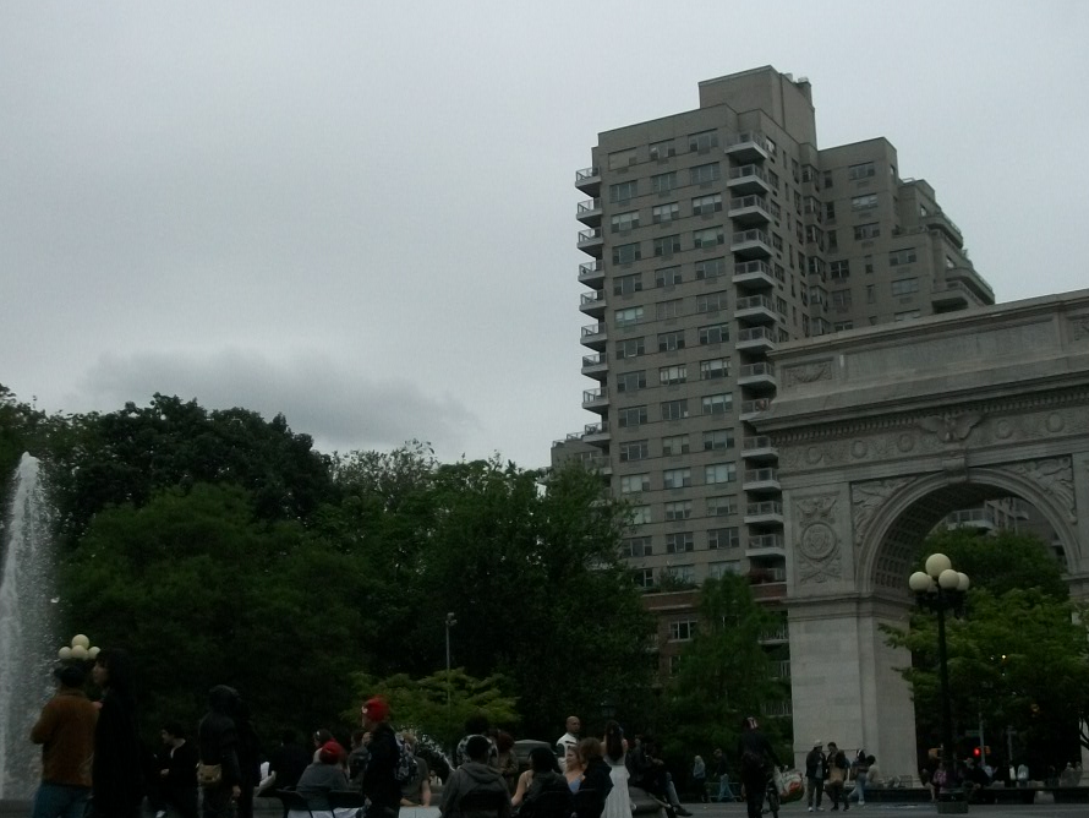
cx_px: 448
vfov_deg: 31.5
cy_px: 479
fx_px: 1448
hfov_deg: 41.1
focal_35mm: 46
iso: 80
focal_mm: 5.7
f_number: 2.9
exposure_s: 1/500
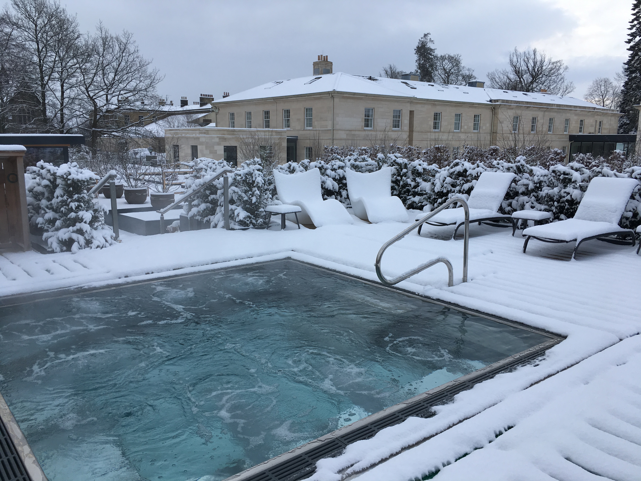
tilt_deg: -8.8
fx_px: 537
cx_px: 320
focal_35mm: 29
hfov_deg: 61.7
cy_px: 240
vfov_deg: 48.2
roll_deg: -1.0
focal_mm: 4.15
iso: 25
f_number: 2.2
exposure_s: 1/1083
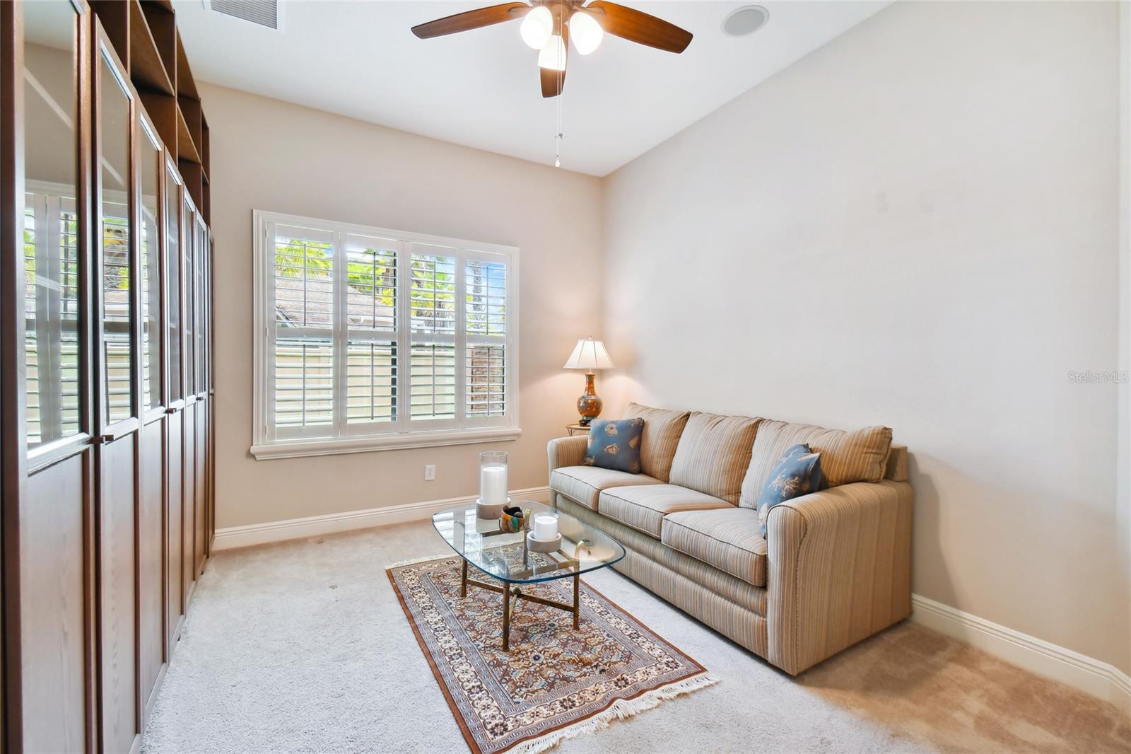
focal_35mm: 15
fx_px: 471
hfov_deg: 100.4
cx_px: 566
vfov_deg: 77.3
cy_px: 377
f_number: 7.1
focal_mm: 10
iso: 100
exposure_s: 1/13
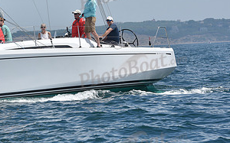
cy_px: 40
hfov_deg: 9.5
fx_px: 1384
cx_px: 40
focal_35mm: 221
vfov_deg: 5.9
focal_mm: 112
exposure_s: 1/800
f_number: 11
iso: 250
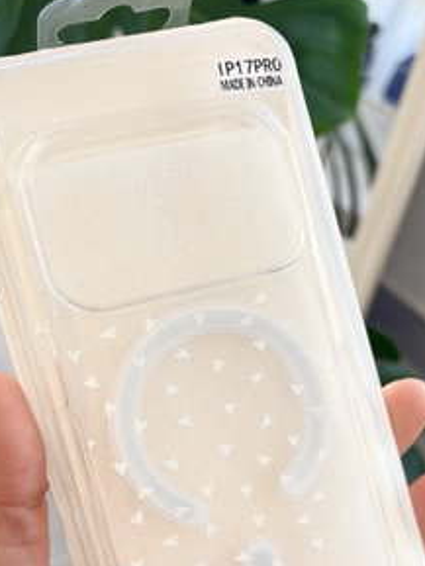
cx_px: 194
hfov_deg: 30.3
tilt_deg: -43.6
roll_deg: +1.1
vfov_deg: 38.9
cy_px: 402
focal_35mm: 48
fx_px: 785
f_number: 1.6
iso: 80
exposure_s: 1/122
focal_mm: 5.96
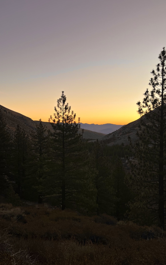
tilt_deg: -4.6
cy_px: 139
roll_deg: -0.4
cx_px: 87
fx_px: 217
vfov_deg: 62.9
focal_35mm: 30
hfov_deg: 41.8
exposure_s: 1/155
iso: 40
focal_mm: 5.1
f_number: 1.6
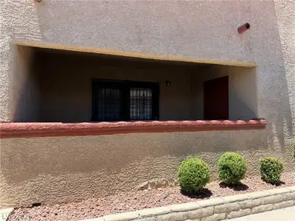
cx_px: 148
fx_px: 205
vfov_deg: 56.8
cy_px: 110
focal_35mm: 24
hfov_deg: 71.6
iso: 80
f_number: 1.78
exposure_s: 1/1522
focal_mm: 6.76
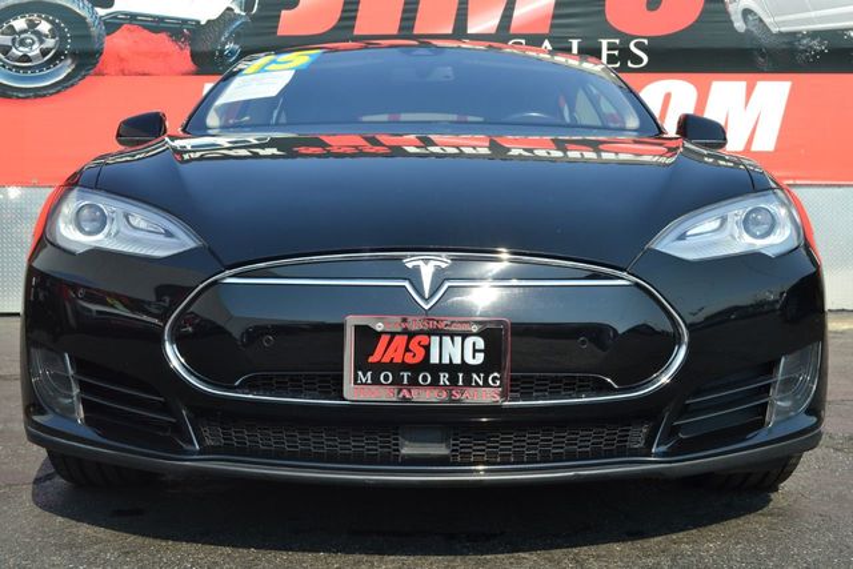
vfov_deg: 28.1
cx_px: 426
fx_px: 1138
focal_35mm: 48
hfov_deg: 41.1
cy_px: 284
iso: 400
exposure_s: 1/400
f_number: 11
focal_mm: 32
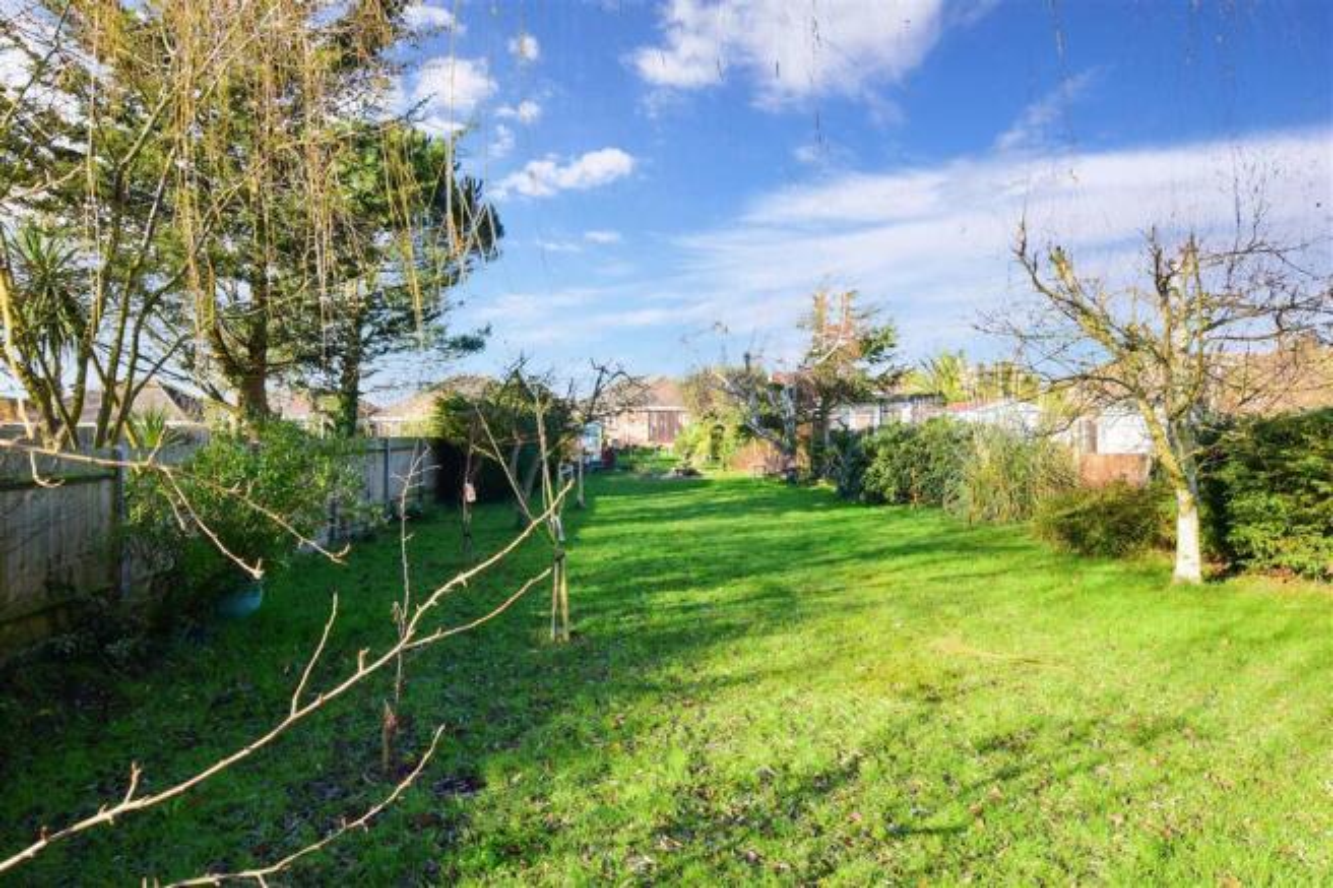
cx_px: 666
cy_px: 444
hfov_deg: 85.4
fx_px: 722
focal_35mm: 20
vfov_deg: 63.2
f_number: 16
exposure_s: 1/100
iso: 400
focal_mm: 13
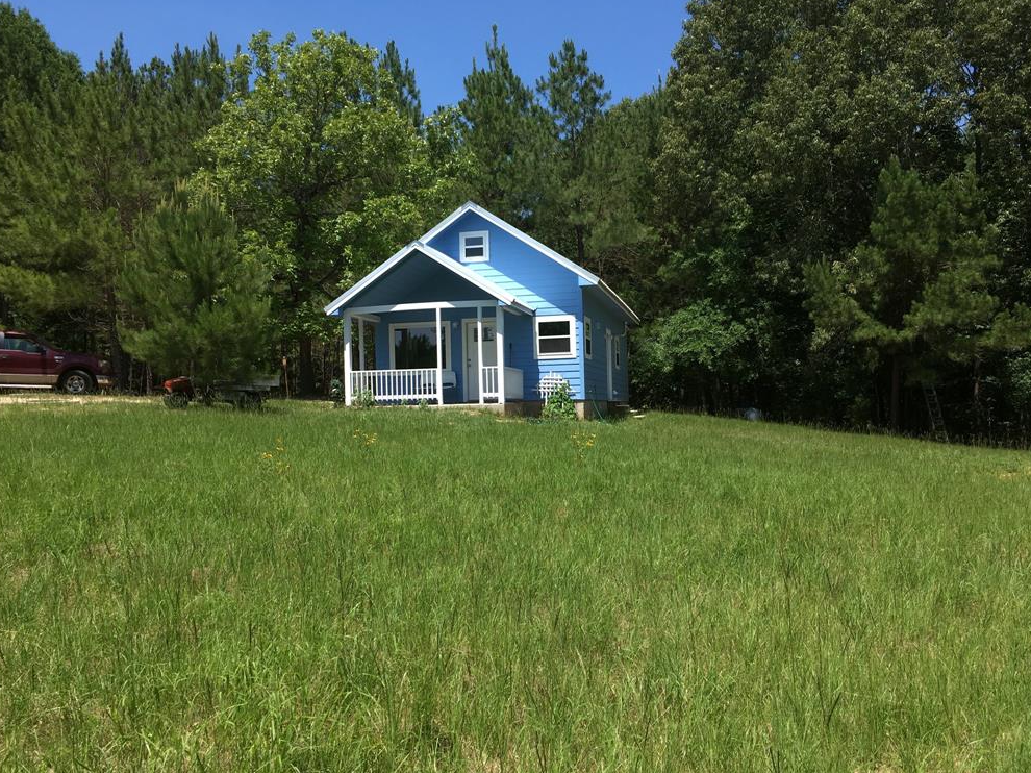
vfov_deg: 46.8
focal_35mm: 30
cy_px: 392
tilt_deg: -0.1
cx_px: 504
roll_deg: +1.1
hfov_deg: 60.0
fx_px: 893
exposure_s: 1/818
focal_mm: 4.15
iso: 25
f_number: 2.2
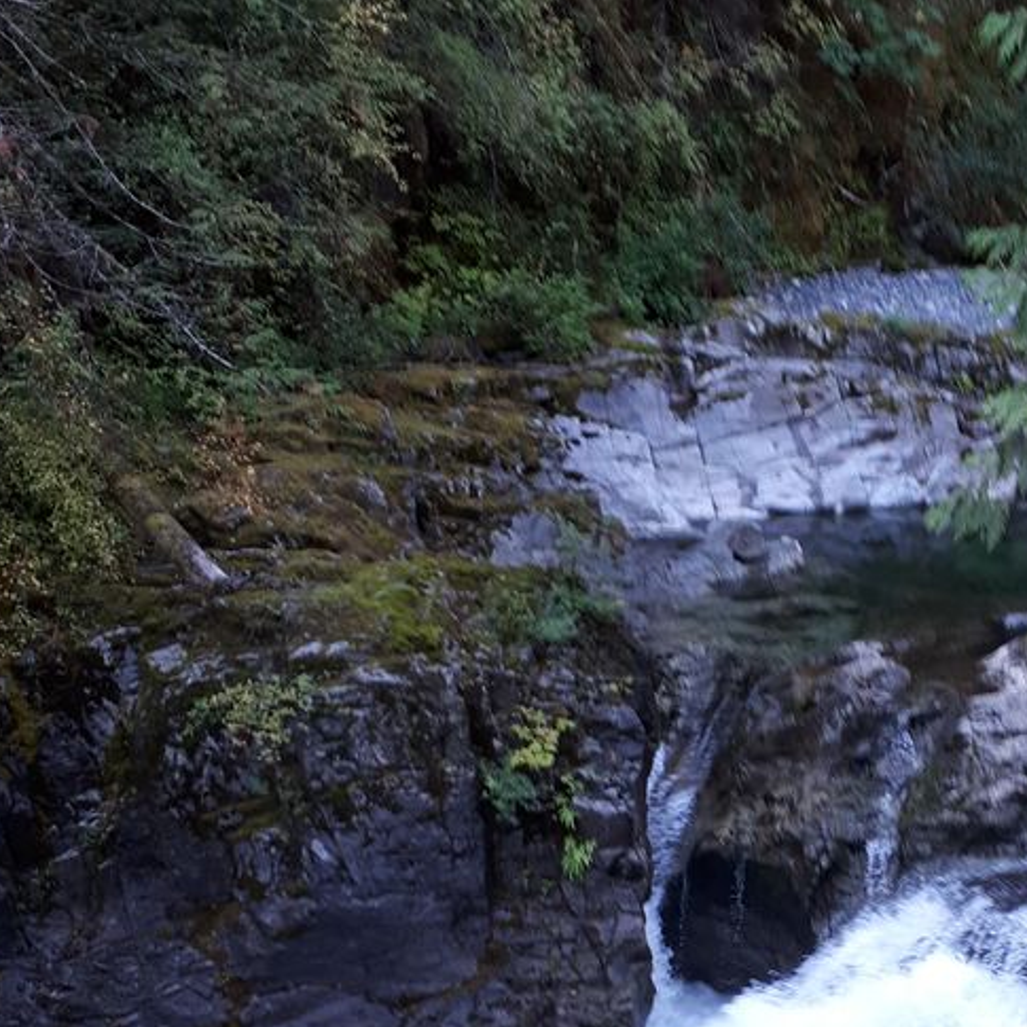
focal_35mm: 59
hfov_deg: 28.2
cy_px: 997
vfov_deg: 27.6
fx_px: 1980
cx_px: 887
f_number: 1.9
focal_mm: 3.6
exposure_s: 1/50
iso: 50
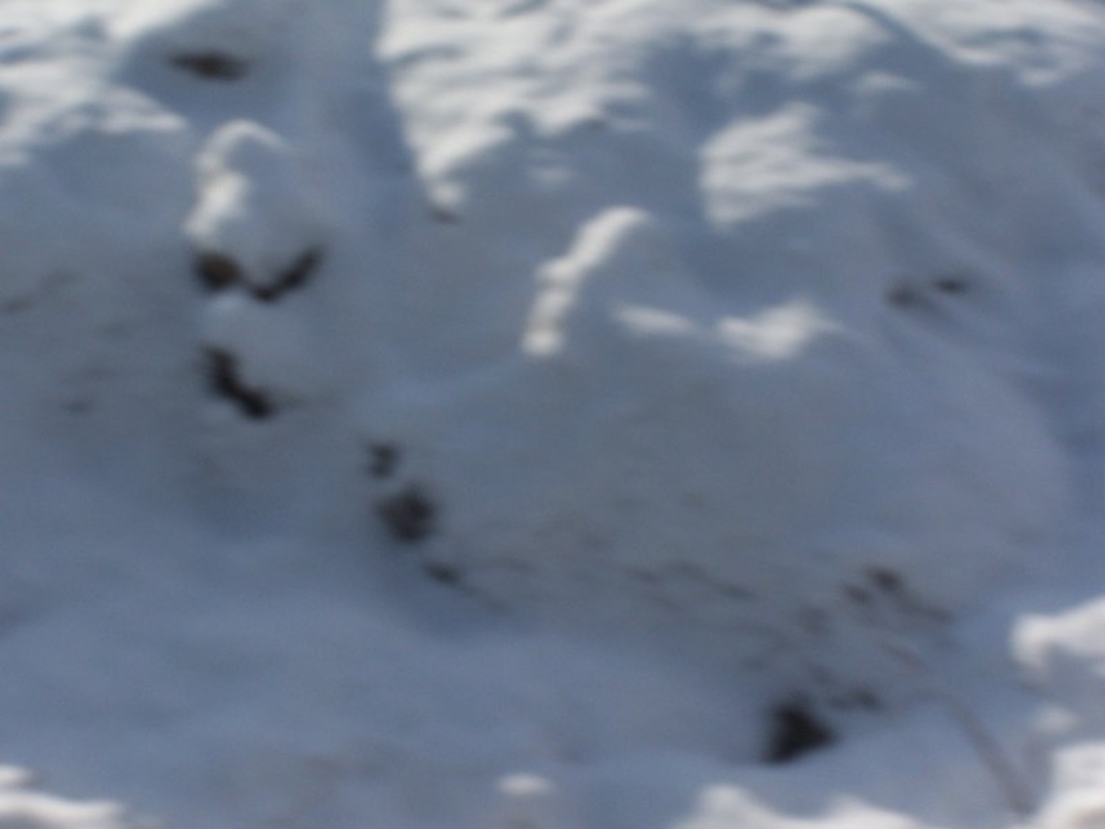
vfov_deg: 15.7
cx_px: 552
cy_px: 414
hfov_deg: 20.9
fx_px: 3001
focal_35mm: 94
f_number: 6.3
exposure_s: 1/500
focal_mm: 15.6
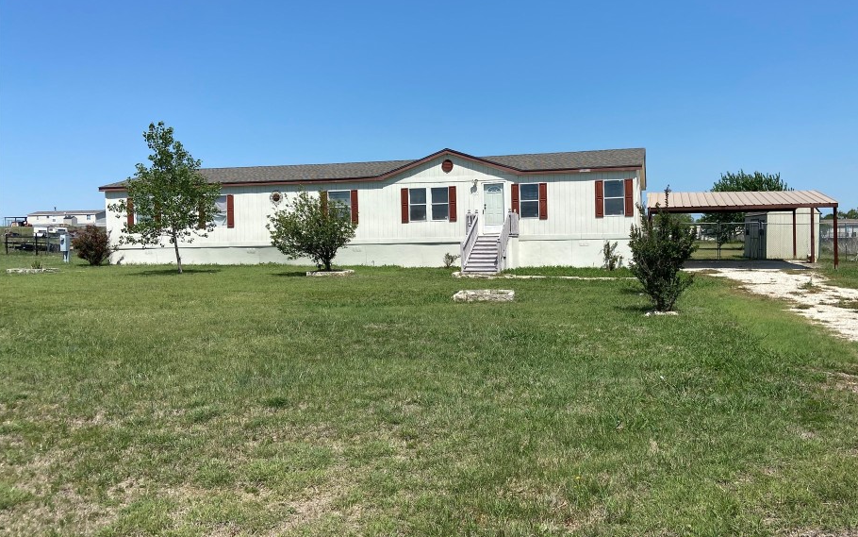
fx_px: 725
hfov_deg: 61.0
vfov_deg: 40.6
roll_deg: +0.9
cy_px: 277
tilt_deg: -1.7
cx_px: 480
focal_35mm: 31
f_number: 1.8
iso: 32
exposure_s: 1/3610
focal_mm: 4.25
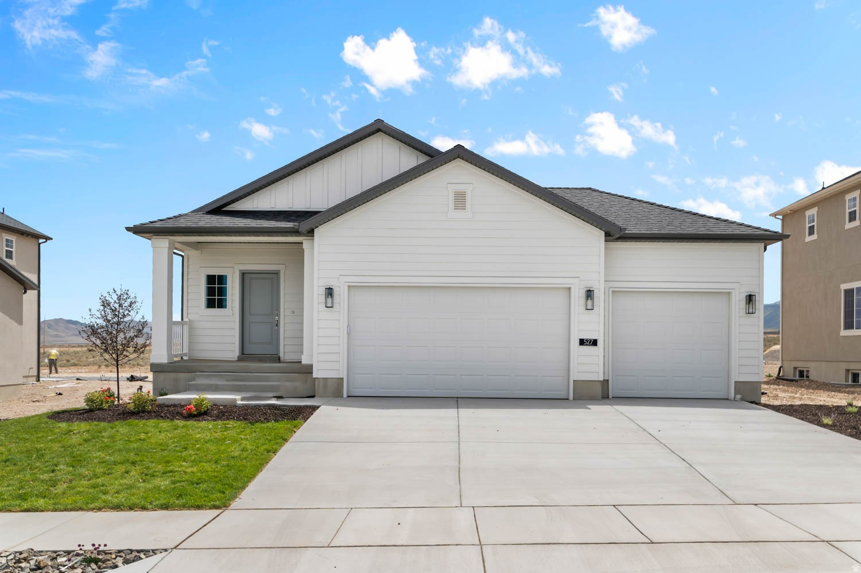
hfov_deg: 62.0
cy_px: 286
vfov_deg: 43.6
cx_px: 430
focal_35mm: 30
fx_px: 717
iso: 320
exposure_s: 1/400
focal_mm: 30
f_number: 8
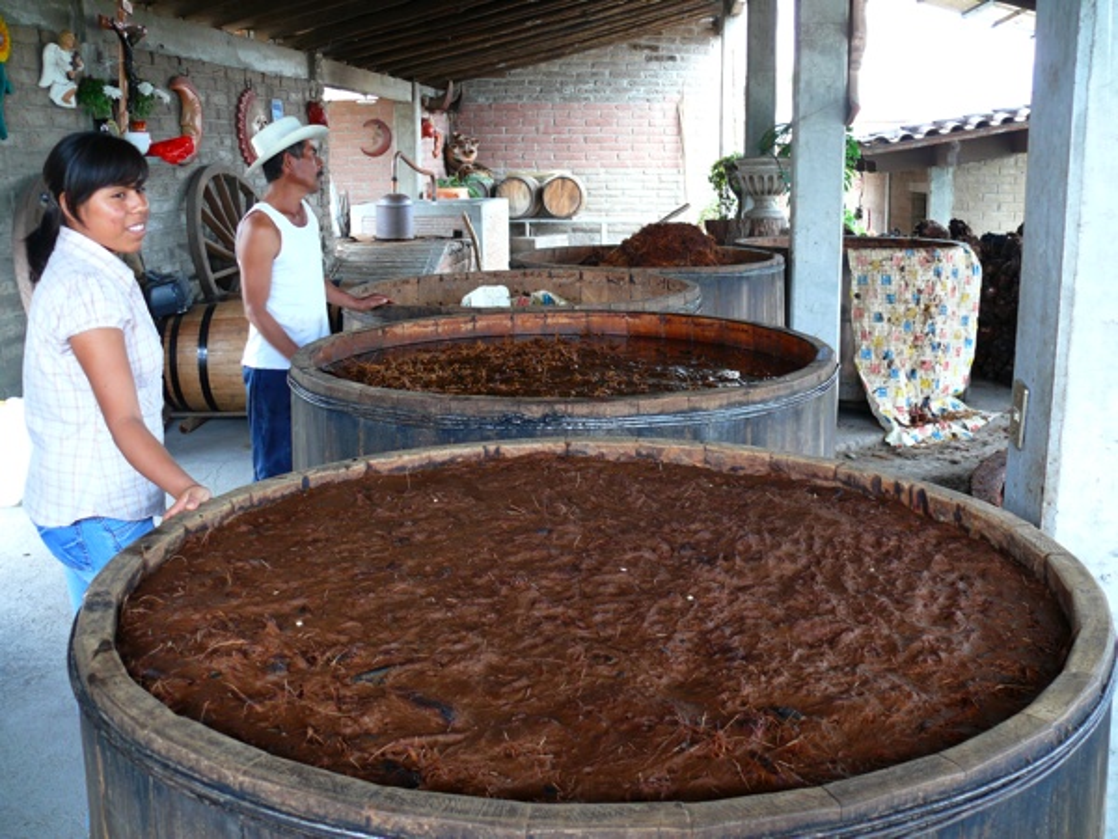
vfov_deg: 40.7
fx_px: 1130
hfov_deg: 52.6
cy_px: 420
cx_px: 559
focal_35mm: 35
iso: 100
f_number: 2.8
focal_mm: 7.4
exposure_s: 1/30
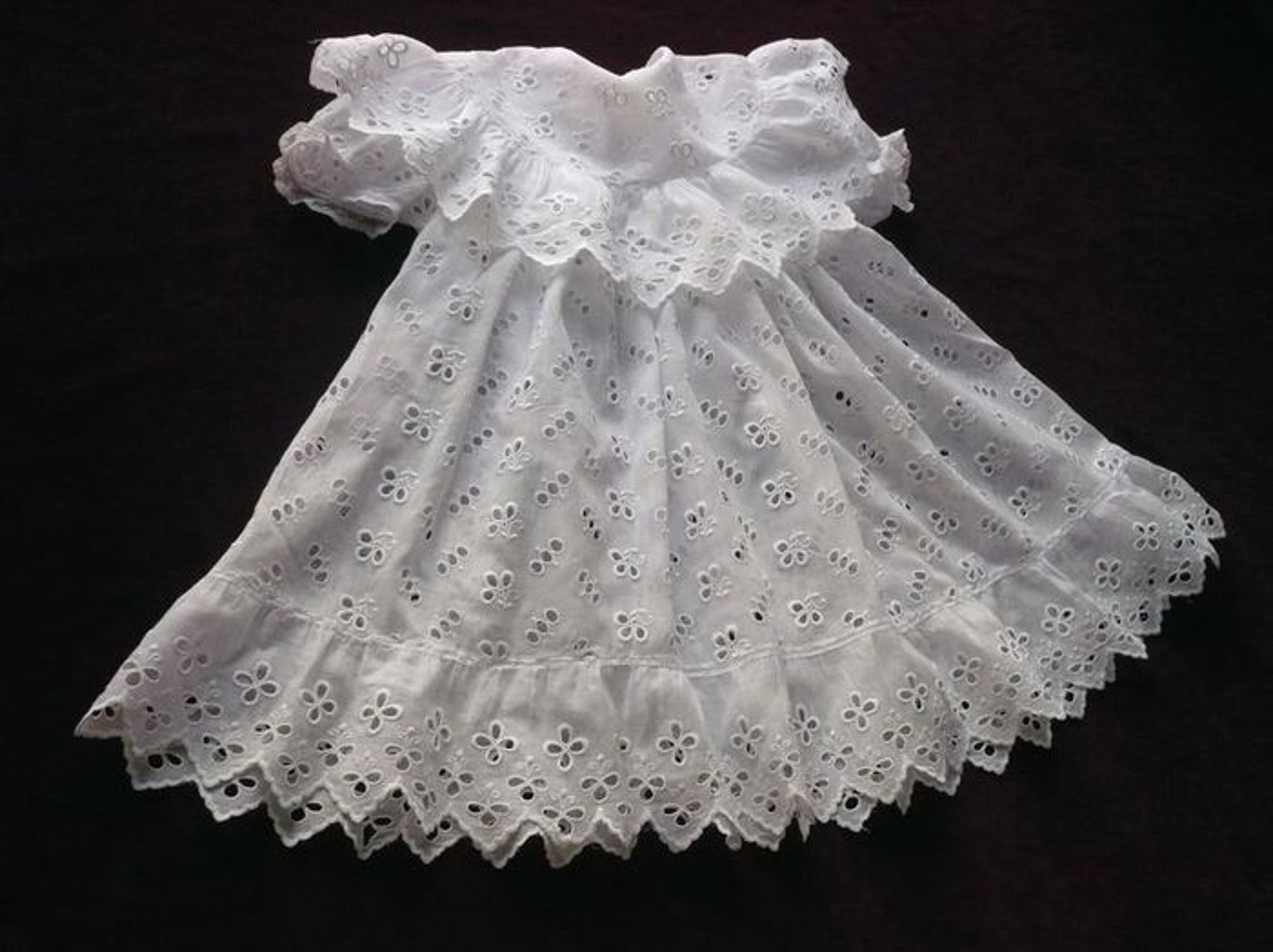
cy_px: 476
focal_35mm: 35
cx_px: 636
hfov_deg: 52.7
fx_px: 1286
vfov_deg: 40.7
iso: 400
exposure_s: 1/500
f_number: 2.8
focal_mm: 5.8
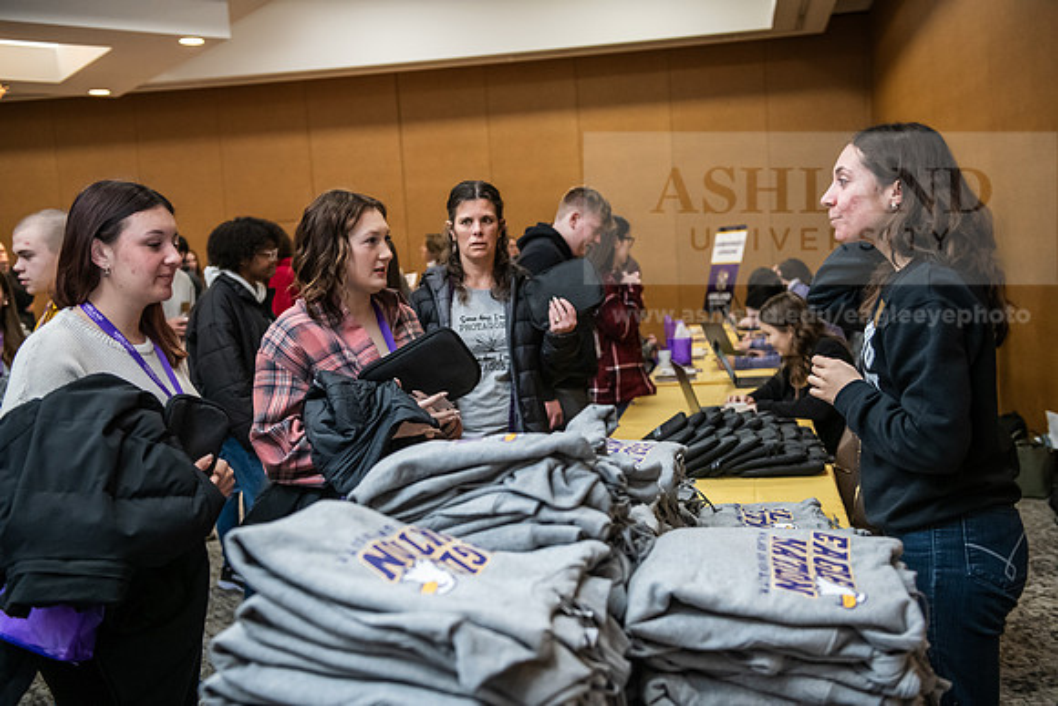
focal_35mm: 40
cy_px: 353
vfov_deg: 33.4
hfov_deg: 48.4
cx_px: 529
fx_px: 1176
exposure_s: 1/200
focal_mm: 40
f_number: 3.2
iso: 2500
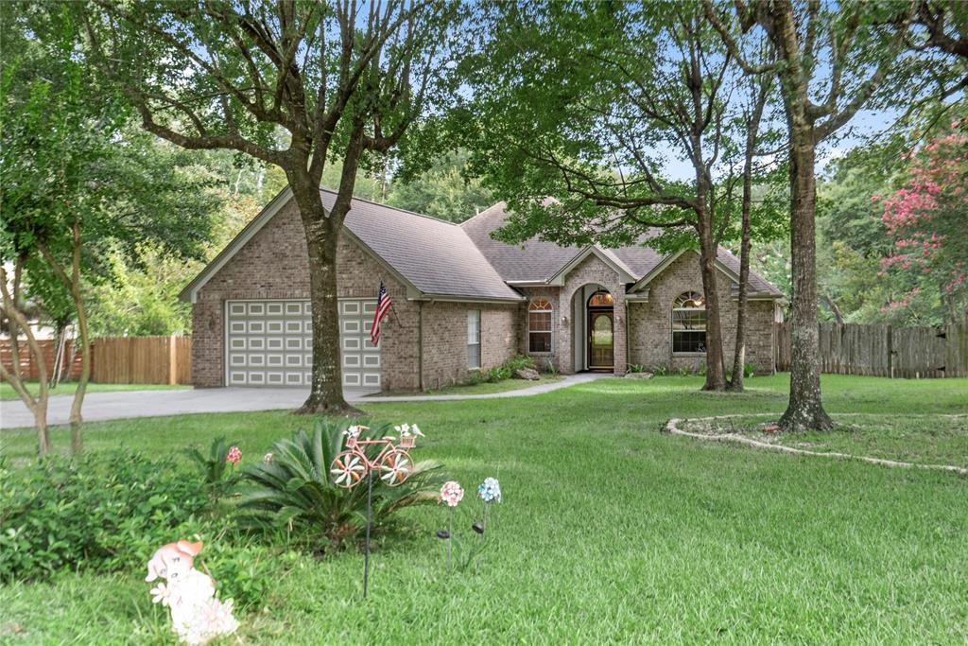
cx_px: 484
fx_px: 941
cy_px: 323
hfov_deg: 54.4
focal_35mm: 35
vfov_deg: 37.9
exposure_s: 1/60
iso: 800
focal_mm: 35
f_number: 10
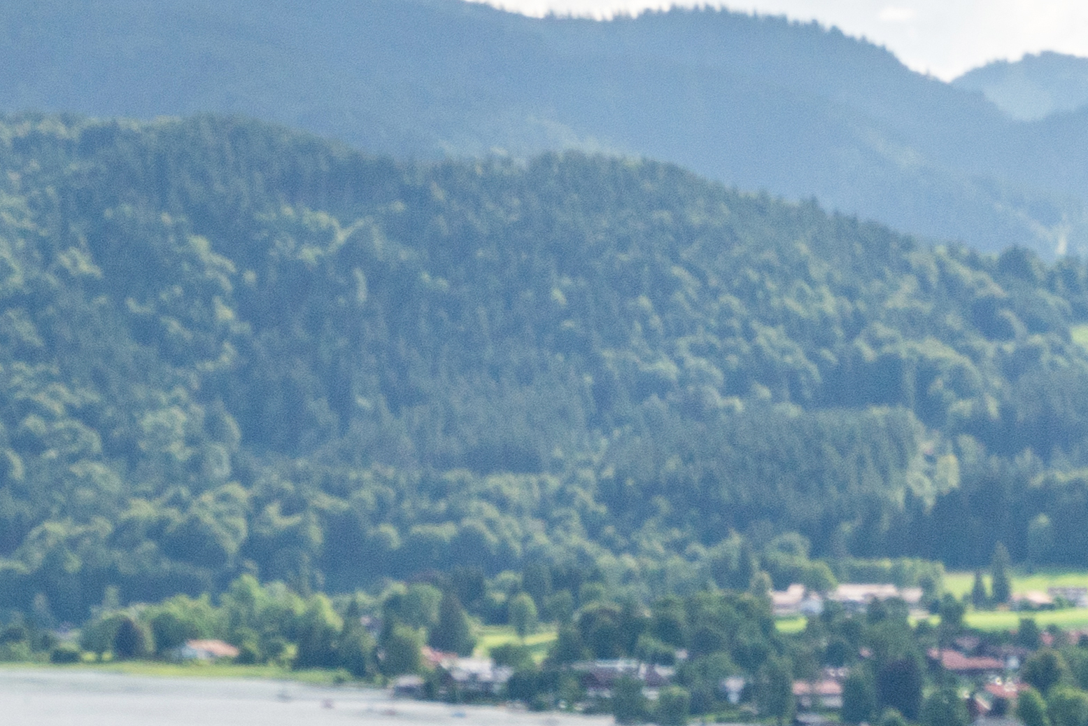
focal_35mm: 179
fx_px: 5410
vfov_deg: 7.5
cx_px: -1093
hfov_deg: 10.5
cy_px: 1195
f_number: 13
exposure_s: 1/60
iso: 200
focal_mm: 35
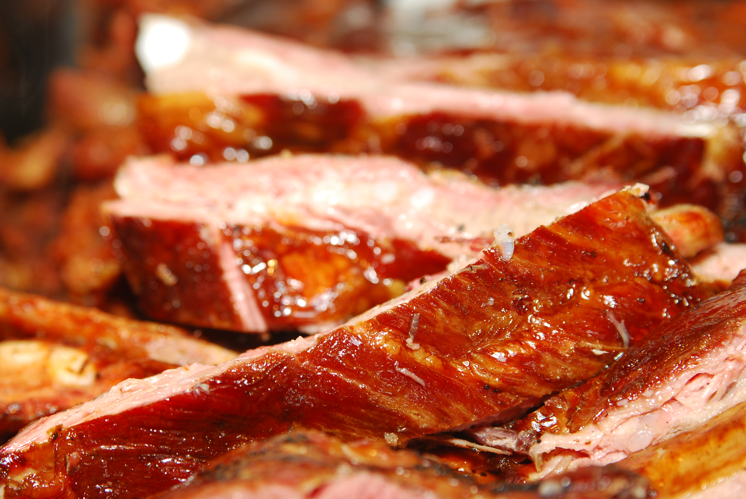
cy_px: 250
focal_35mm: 108
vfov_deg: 12.7
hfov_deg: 18.9
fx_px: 2241
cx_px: 373
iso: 100
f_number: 4
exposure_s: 1/200
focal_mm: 72
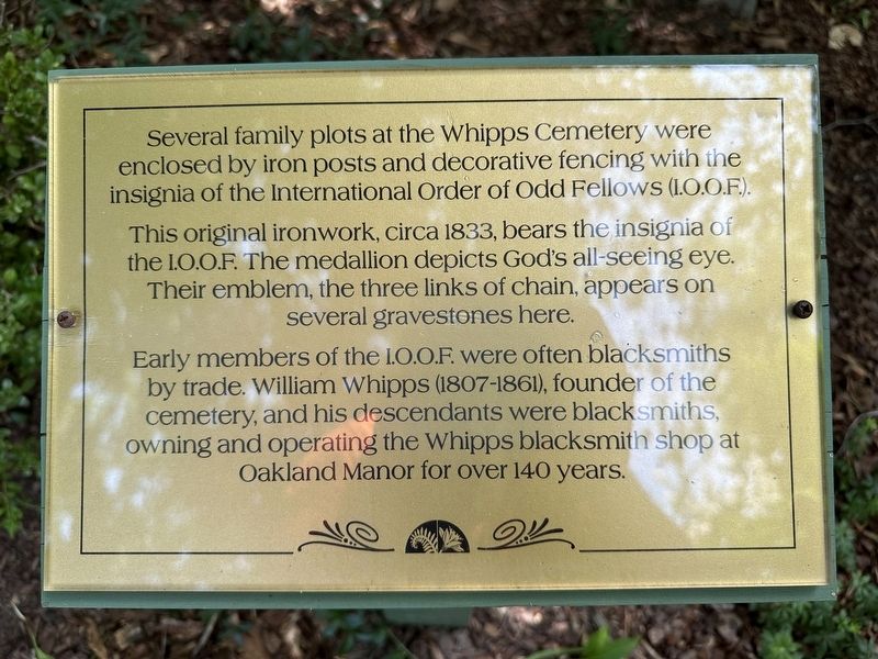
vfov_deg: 56.8
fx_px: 609
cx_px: 439
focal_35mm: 24
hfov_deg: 71.6
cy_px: 330
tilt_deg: -53.7
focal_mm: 6.86
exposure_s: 1/138
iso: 64
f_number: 1.78
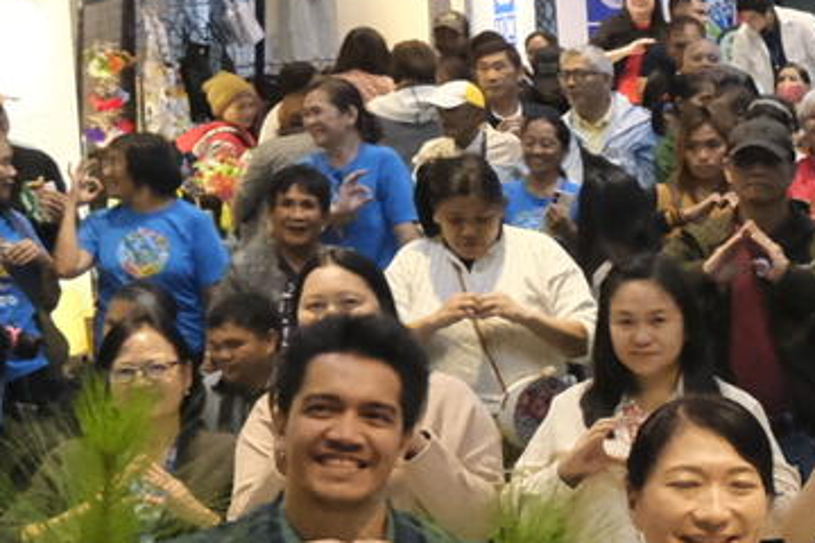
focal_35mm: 144
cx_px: 1915
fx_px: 3260
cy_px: 400
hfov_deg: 11.8
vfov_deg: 9.5
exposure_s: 1/75
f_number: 4
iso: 10000
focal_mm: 17.7
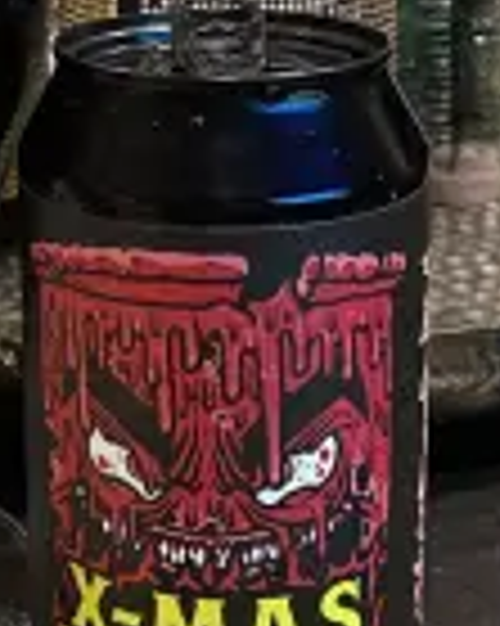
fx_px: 1352
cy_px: 23
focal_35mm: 73
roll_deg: +1.4
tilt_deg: -10.7
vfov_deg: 25.0
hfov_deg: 20.5
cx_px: 54
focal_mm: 4.25
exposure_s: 1/14
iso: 1000
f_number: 1.8
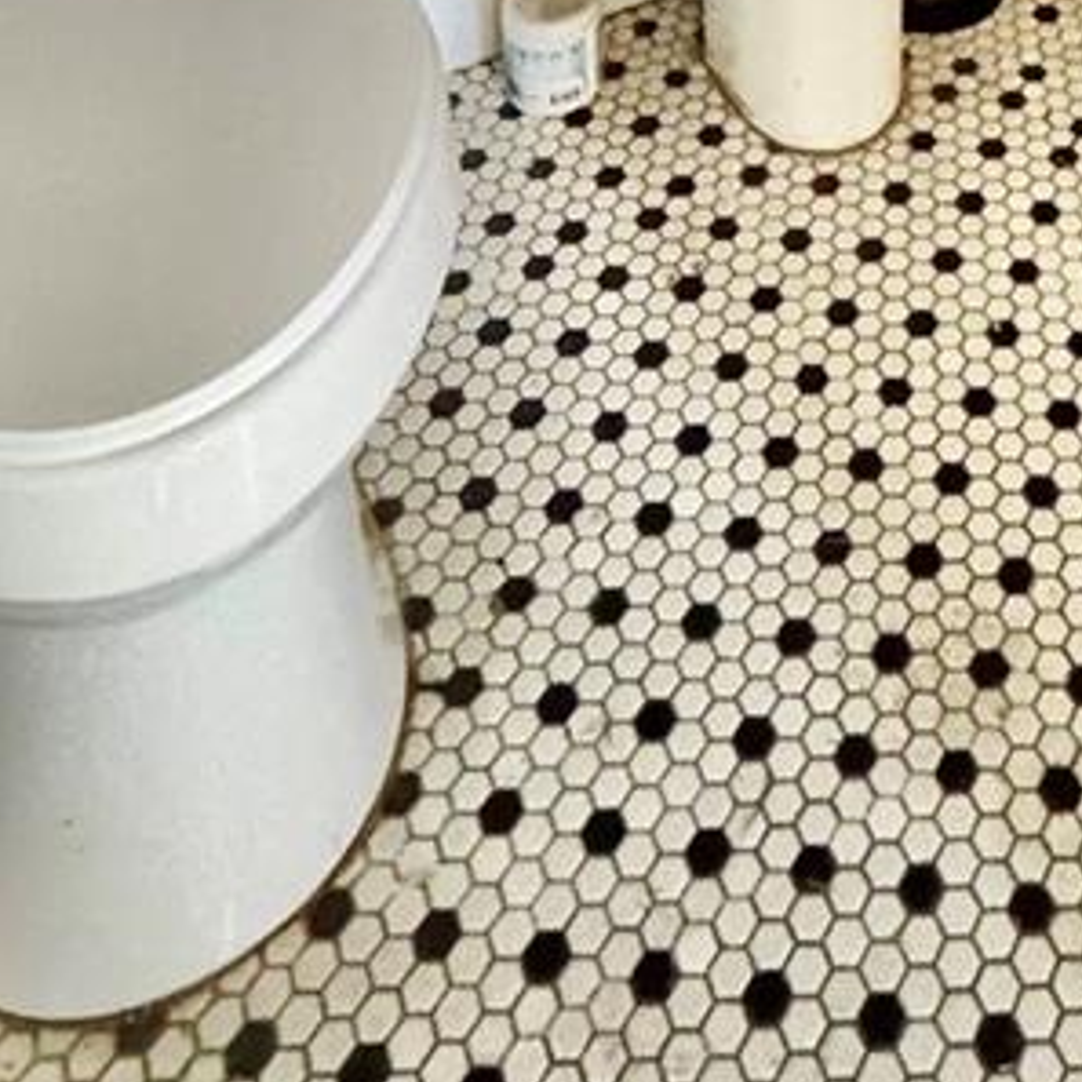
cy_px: -900
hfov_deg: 32.2
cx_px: 995
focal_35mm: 50
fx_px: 1768
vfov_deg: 21.3
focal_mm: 2.22
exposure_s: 1/60
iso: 1000
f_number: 2.2
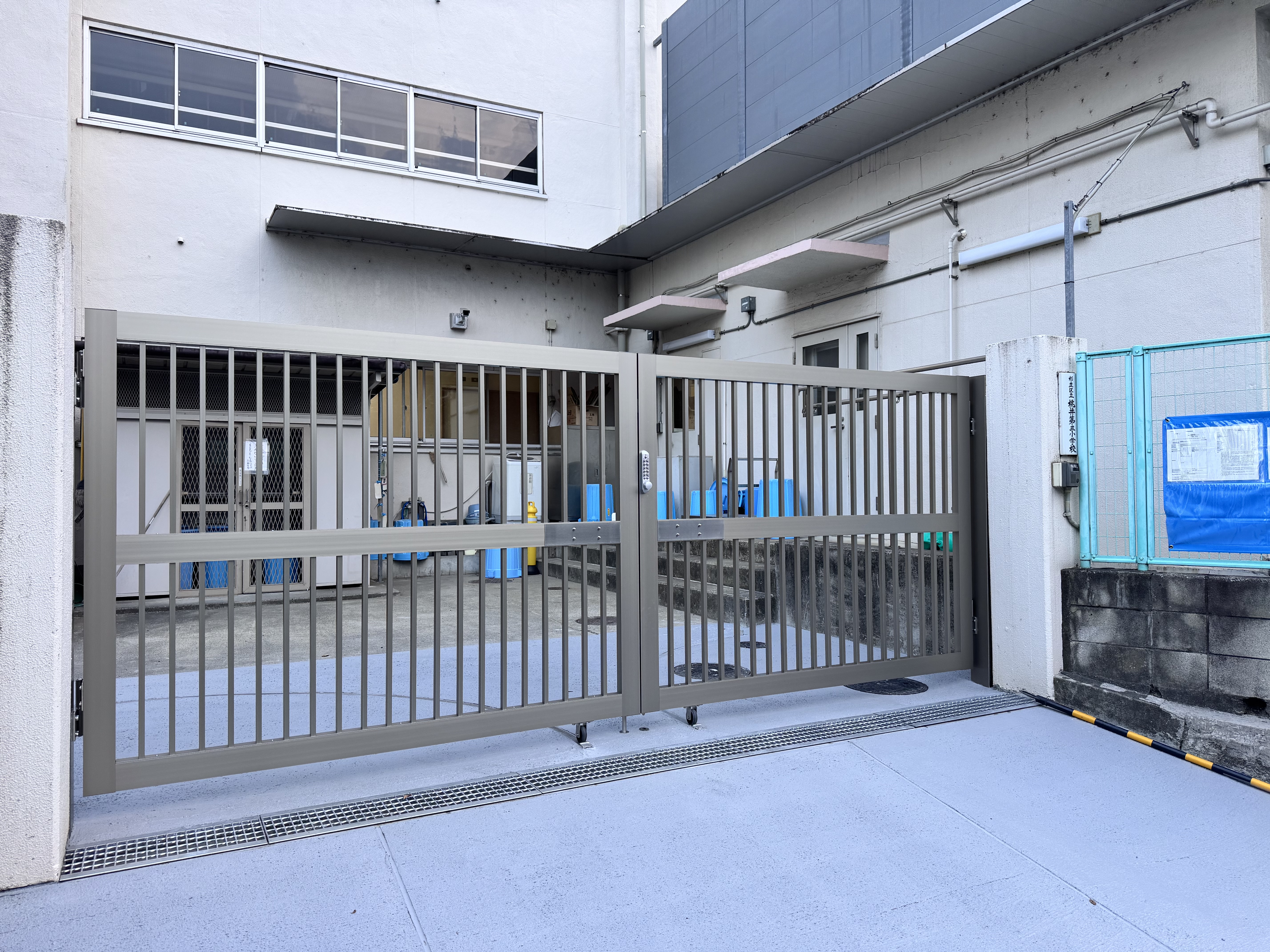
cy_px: 476
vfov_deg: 56.8
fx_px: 881
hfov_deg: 71.6
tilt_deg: +0.5
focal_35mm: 24
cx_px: 635
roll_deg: +0.3
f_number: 1.78
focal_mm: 6.76
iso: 100
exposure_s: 1/121
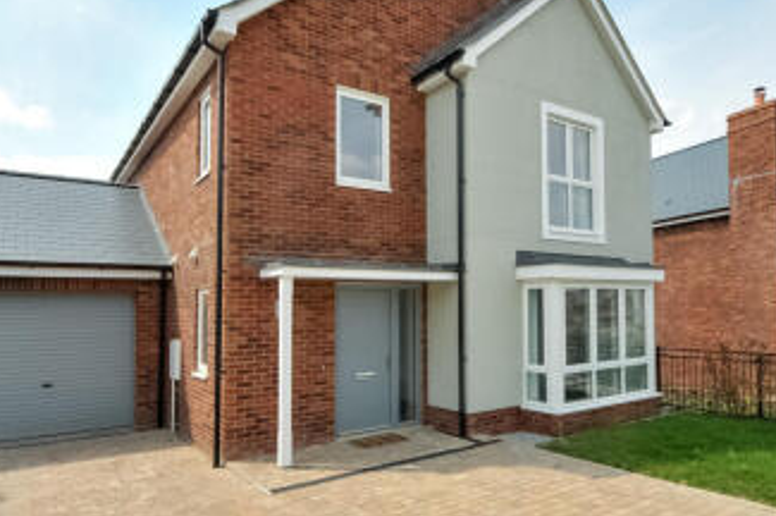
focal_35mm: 22
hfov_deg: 78.6
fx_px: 474
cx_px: 396
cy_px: 190
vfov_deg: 56.4
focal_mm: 10
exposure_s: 1/200
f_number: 11
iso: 250
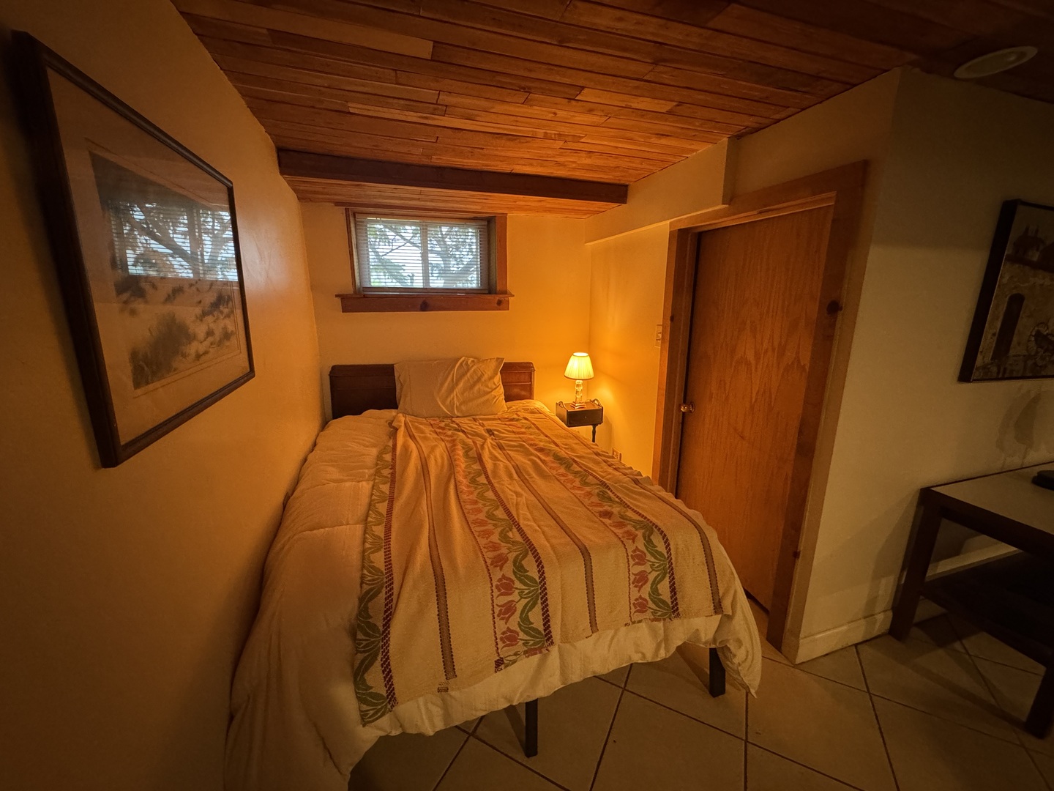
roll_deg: +0.1
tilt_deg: -13.5
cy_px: 396
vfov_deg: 85.7
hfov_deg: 102.1
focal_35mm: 14
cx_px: 527
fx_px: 426
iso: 640
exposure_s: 1/60
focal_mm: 2.22
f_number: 2.2
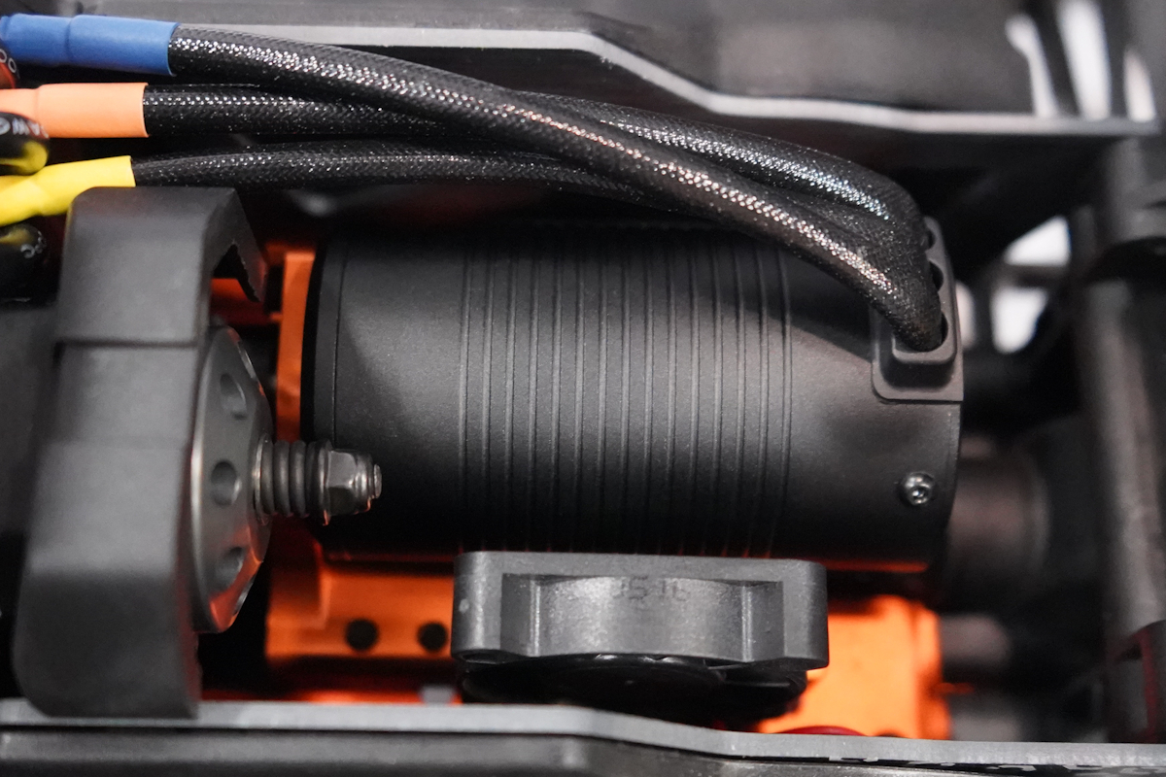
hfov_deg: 65.5
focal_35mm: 28
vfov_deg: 46.4
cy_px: 388
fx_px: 907
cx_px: 583
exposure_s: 1/60
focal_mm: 28
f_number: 3.5
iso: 12800
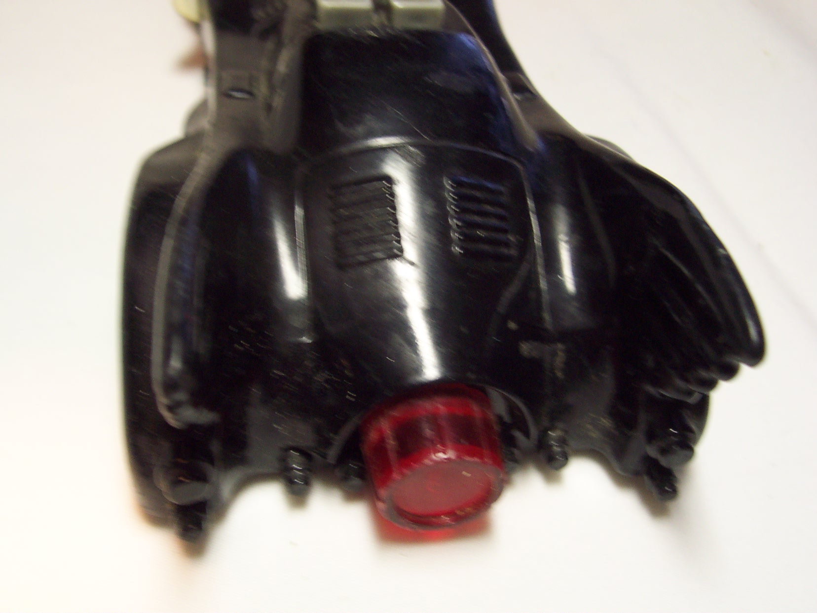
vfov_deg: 38.7
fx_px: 873
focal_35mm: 37
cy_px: 306
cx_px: 408
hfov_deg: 50.1
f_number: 2.8
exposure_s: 1/30
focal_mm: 5.6
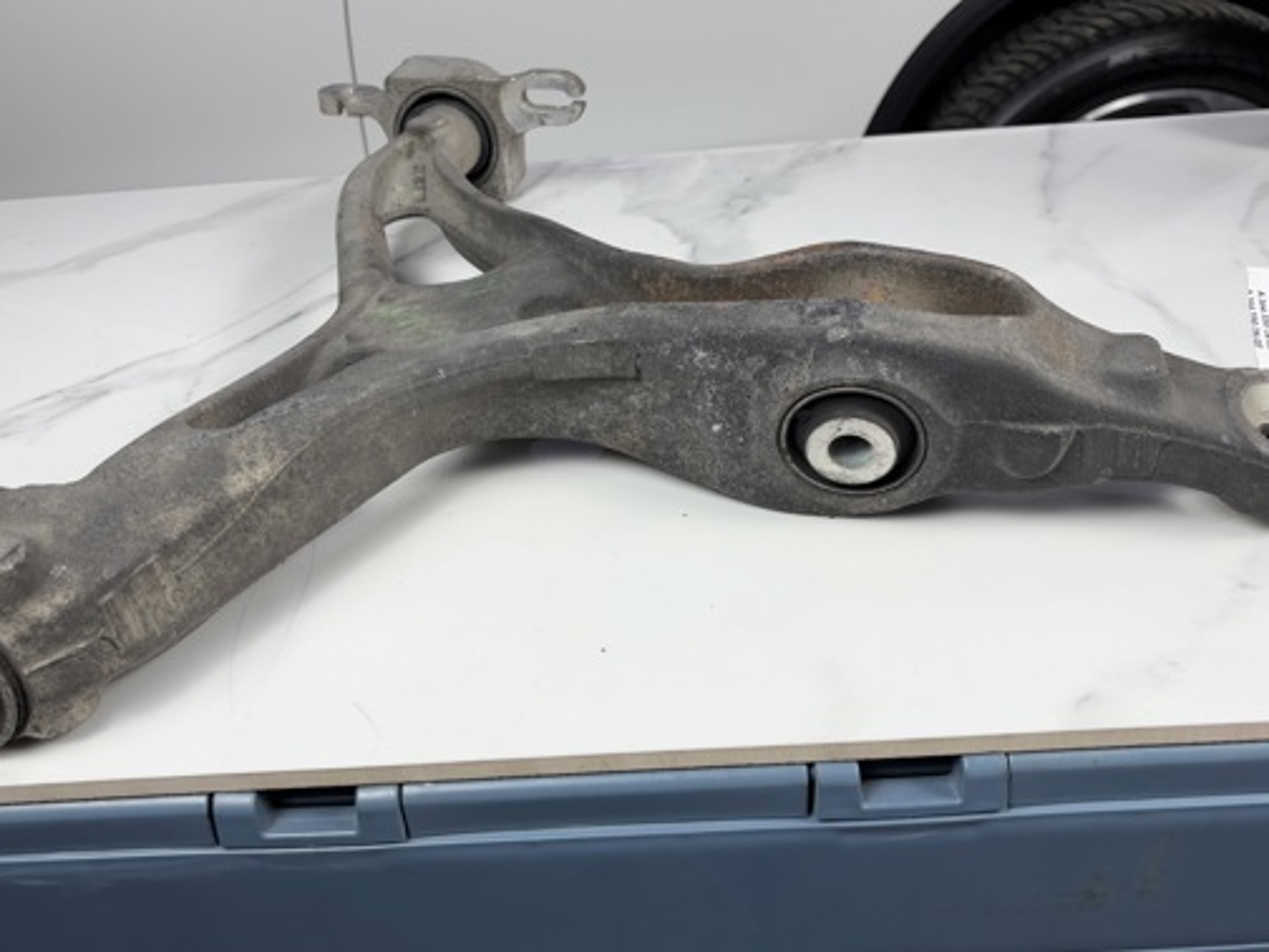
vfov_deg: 42.9
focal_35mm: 33
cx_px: 609
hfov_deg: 55.3
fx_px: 1210
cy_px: 423
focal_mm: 5.96
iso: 40
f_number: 1.6
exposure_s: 1/166
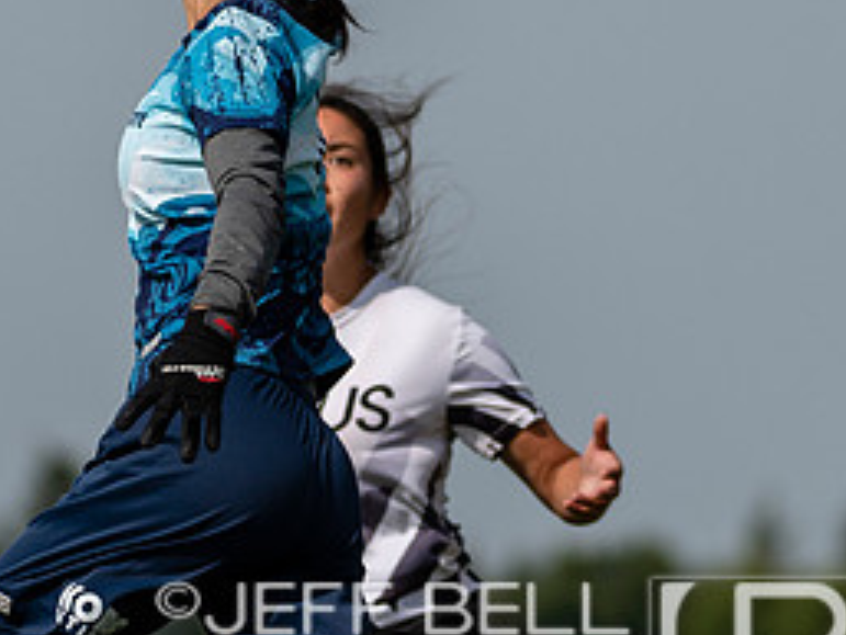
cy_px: 319
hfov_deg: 2.2
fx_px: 22006
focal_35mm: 900
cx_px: 278
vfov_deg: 1.7
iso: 100
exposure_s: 1/1600
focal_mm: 200
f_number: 4
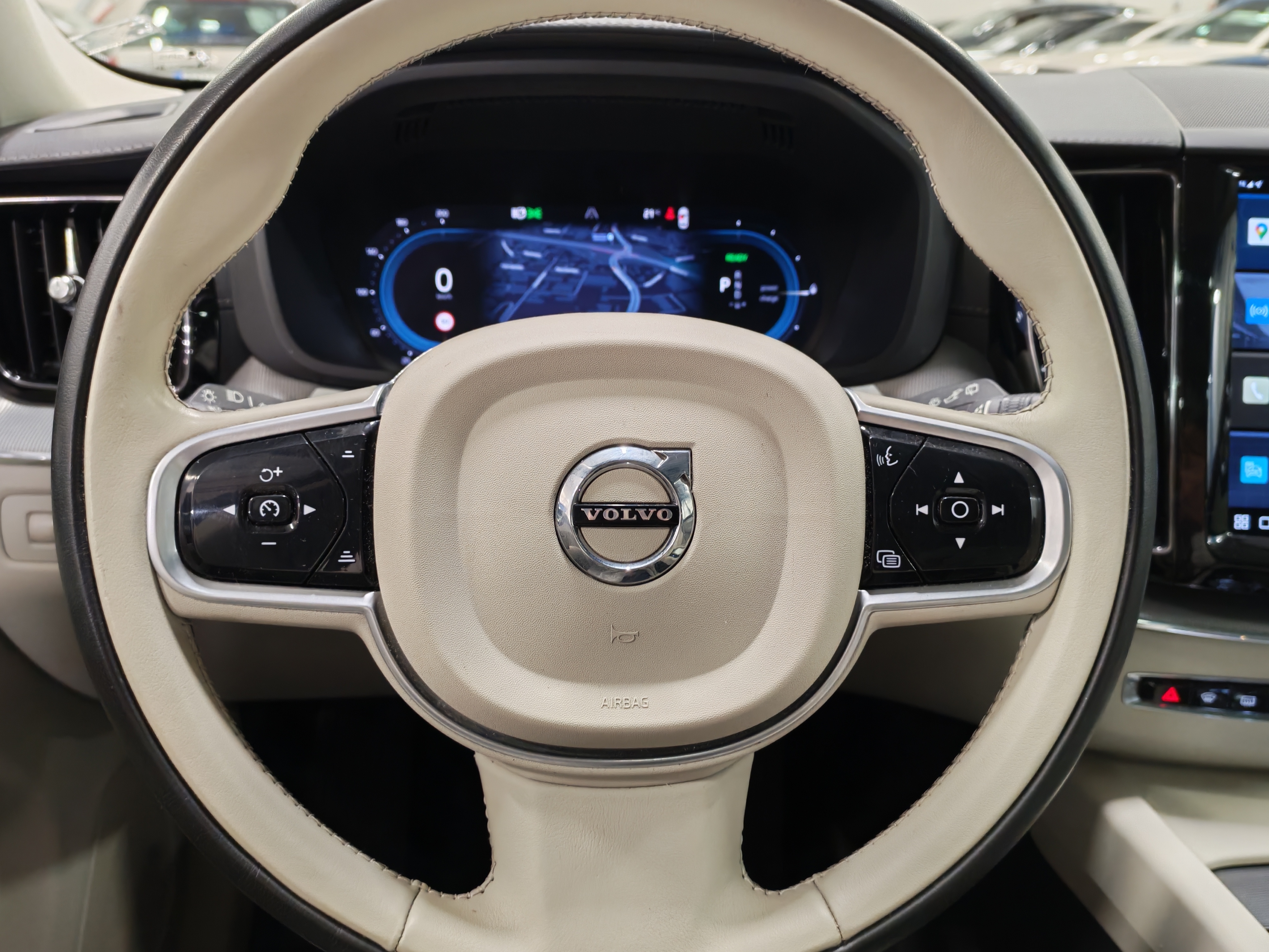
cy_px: 476
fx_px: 1173
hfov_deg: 56.8
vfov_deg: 44.2
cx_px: 634
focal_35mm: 32
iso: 1000
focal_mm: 6.12
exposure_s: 1/50
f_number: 1.9
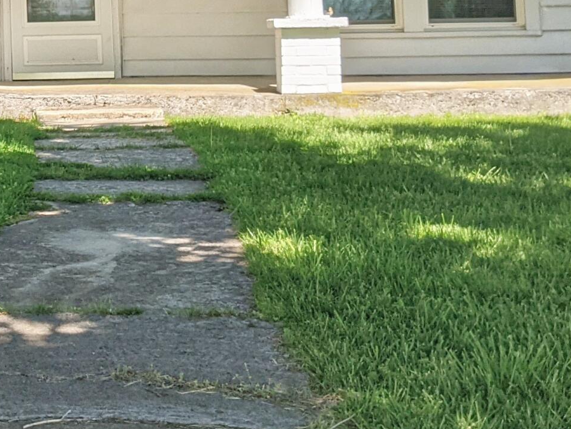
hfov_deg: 21.8
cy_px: -79
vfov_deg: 16.7
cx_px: -57
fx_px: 1402
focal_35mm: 85
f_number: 1.8
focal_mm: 4.44
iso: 48
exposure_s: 1/2342
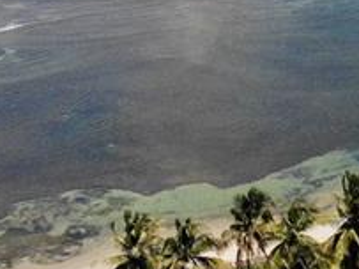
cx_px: 557
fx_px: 1254
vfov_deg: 12.1
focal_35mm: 121
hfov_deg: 15.0
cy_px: 4
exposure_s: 1/899
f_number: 2.8
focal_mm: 4.5
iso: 100
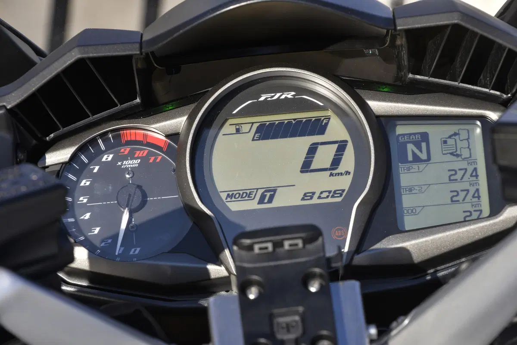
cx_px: 258
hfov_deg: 11.4
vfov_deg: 7.6
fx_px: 2586
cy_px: 172
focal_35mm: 180
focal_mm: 180
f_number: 13
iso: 160
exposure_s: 1/160
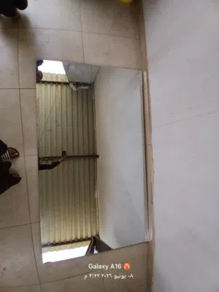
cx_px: 110
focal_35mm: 17
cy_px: 146
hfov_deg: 74.7
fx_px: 143
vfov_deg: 91.0
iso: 50
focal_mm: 1.4
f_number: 2.2
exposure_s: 1/291
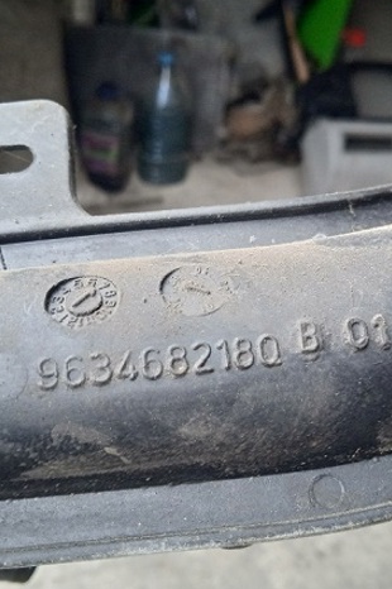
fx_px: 654
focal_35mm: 40
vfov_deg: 48.5
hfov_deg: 33.3
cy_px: 293
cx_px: 233
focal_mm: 3.43
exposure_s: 1/16.7
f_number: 2.2
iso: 740
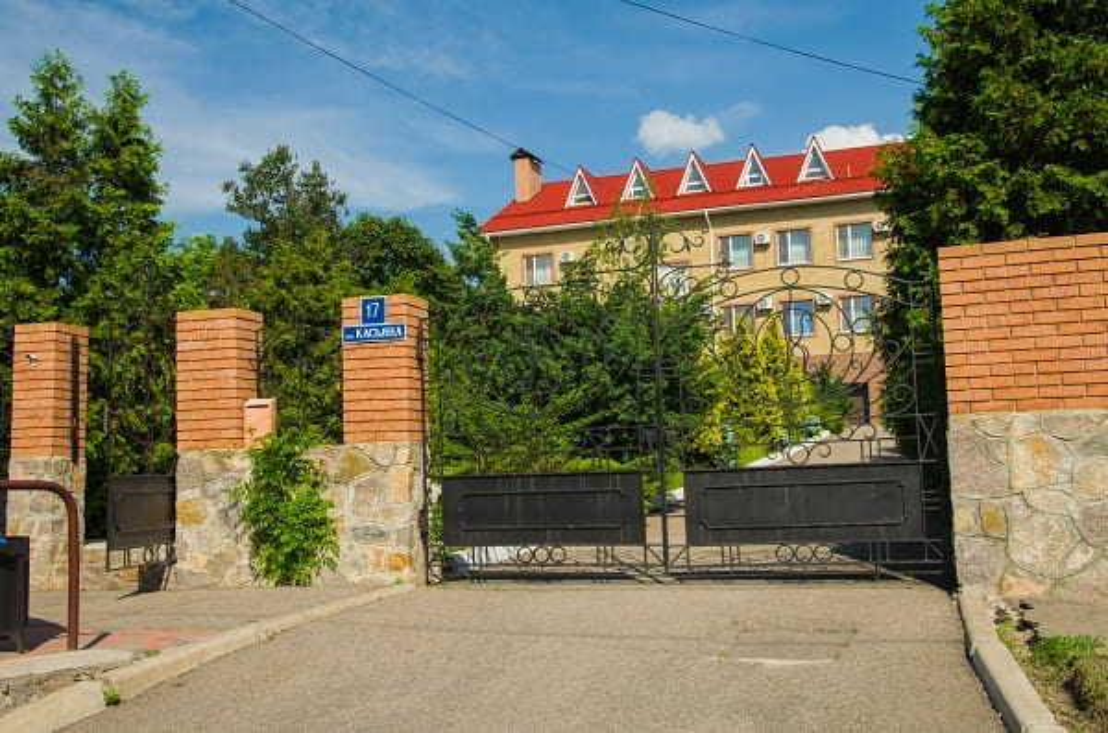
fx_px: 1197
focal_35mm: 39
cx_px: 554
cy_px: 366
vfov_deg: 34.0
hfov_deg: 49.7
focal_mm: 26
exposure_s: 1/100
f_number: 11
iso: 200
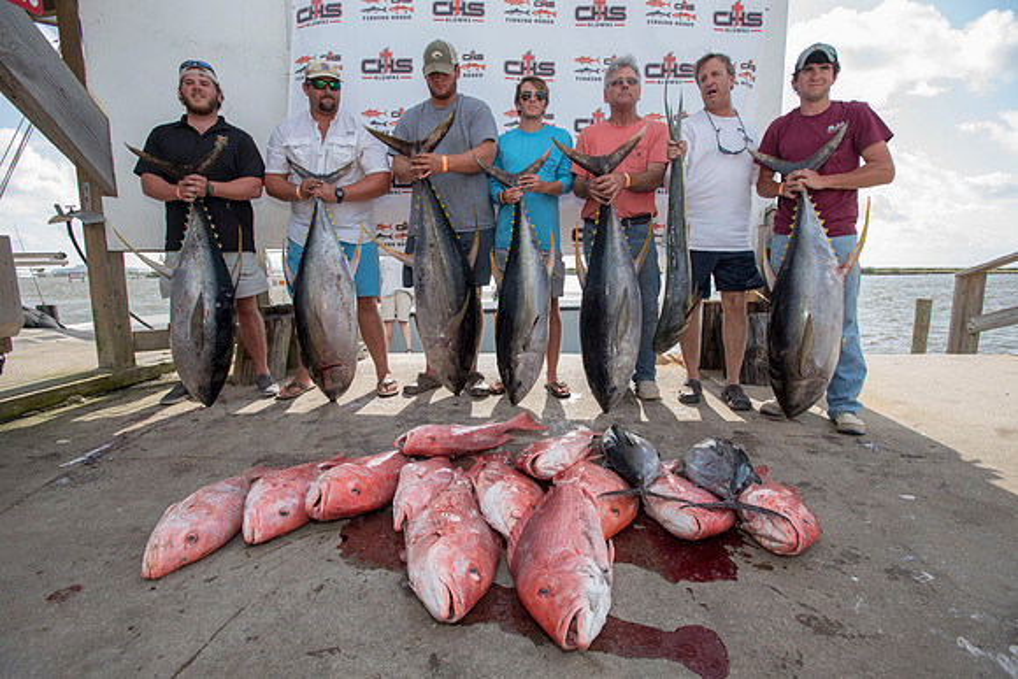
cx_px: 509
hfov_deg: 93.3
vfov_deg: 70.5
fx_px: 481
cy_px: 340
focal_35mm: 17
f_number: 5.6
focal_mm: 17
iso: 250
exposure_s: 1/400
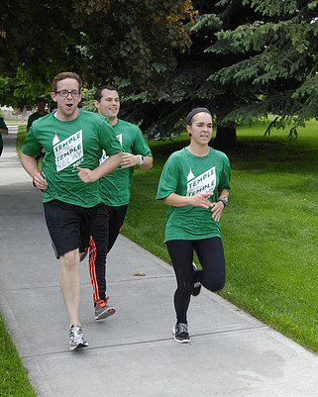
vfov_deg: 35.3
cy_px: 217
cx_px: 160
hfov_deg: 28.6
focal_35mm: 53
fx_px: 623
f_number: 8
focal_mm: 26
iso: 400
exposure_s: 1/400
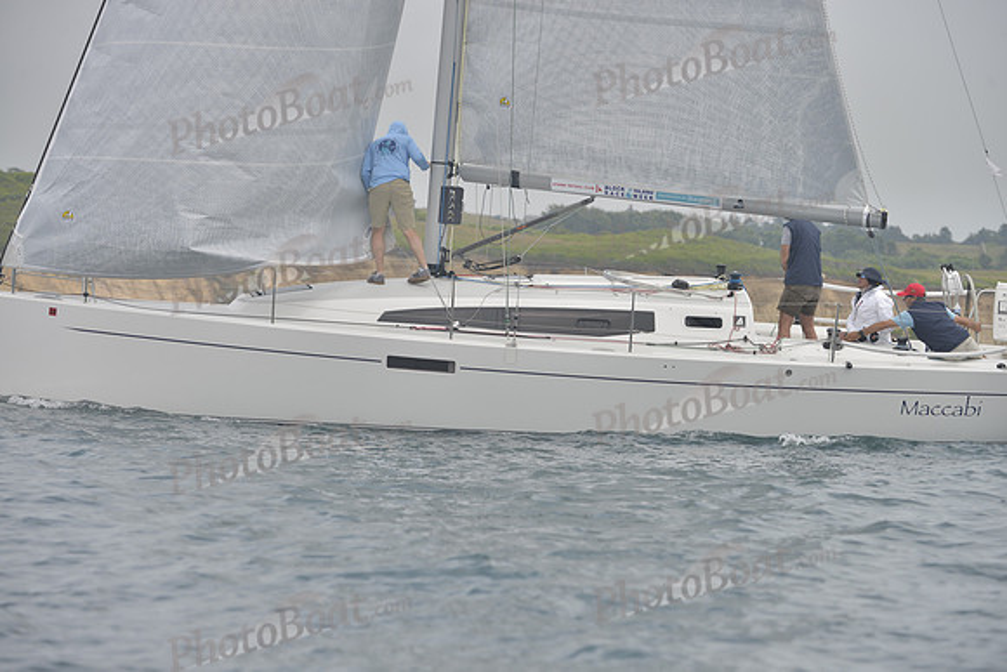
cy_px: 336
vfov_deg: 6.2
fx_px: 6155
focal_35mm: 220
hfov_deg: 9.4
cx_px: 504
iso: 280
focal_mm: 220
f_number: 7.1
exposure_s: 1/1000
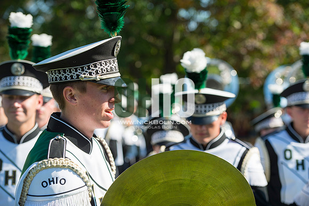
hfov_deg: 18.6
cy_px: 103
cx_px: 154
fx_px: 944
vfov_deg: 12.4
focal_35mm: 110
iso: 200
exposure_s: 1/1000
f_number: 4.5
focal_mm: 110
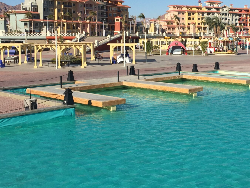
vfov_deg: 26.3
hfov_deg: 34.6
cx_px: 169
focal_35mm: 55
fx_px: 397
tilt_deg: -3.1
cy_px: 56
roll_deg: -0.9
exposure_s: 1/3300
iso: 32
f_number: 2.2
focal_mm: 4.15
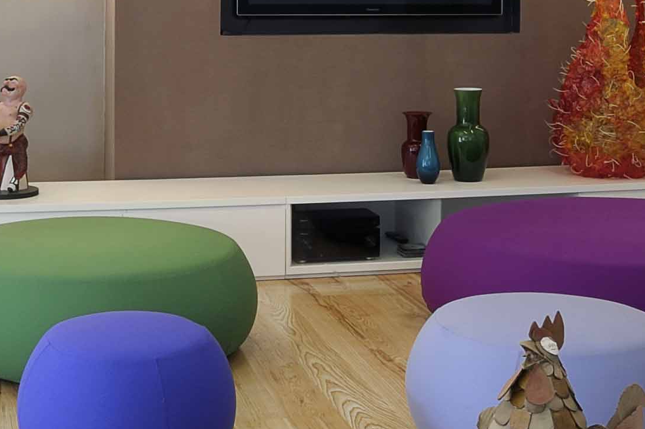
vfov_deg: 19.8
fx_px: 1182
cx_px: 265
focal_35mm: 66
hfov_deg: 30.5
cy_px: -31
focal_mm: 17
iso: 200
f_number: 18
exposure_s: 1/1.6
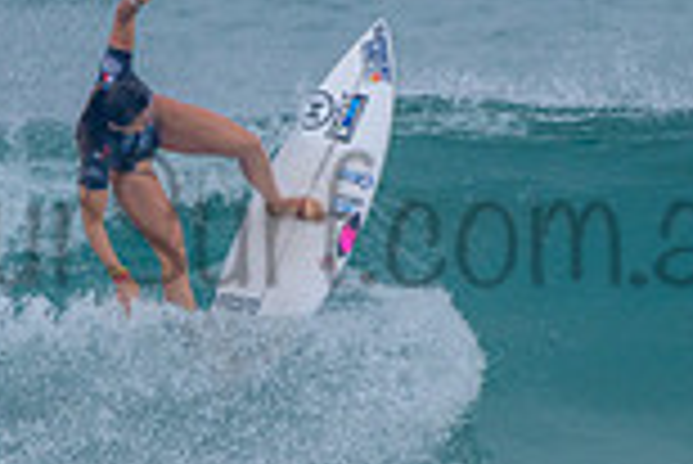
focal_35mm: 1880
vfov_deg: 0.7
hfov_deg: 1.1
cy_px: 182
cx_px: 306
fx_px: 36223
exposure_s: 1/2000
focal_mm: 500
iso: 450
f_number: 5.6
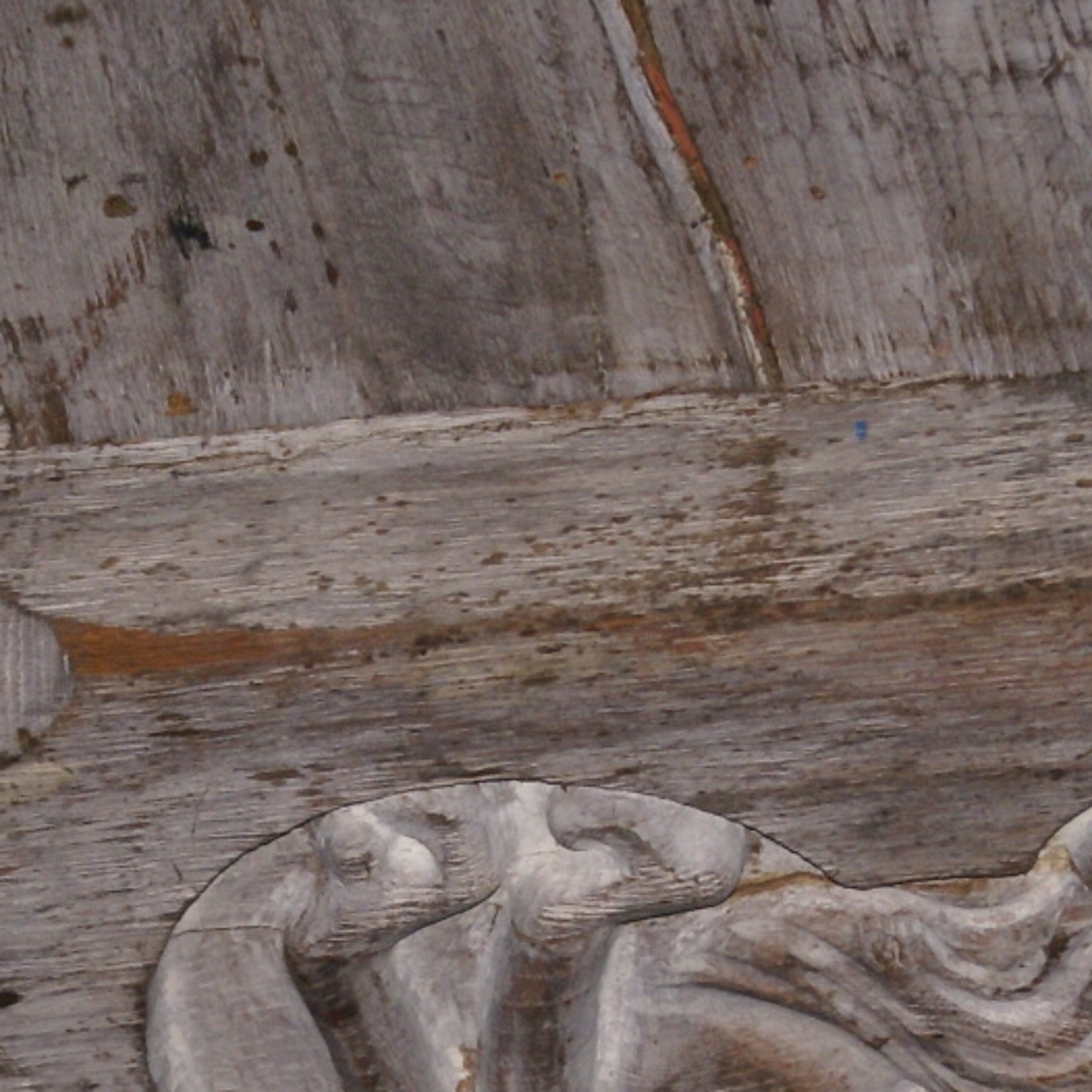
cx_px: 1171
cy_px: 1175
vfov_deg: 5.4
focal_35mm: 326
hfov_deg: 5.4
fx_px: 11635
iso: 400
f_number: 5.6
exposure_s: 1/125
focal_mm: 70
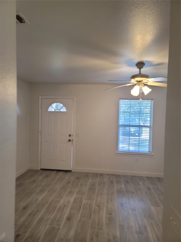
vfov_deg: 69.4
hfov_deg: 54.9
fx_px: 174
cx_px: 90
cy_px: 121
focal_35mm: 25
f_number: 1.8
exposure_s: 1/120
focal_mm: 7
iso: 250
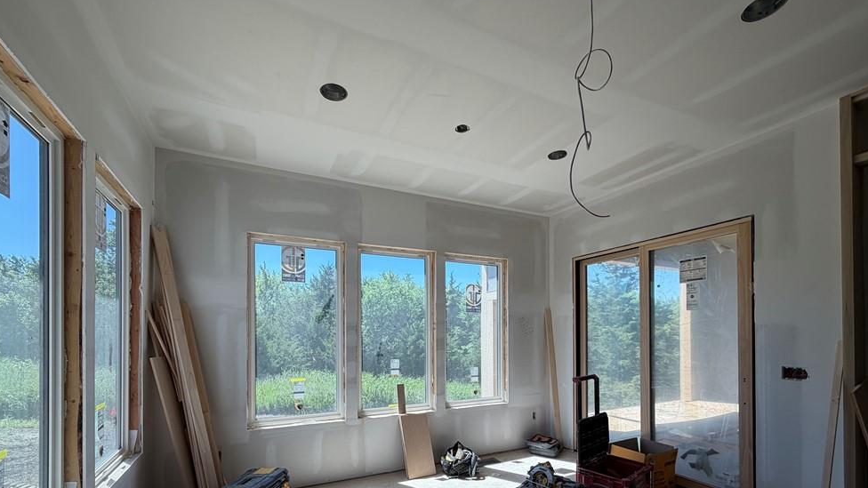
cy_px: 332
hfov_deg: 99.3
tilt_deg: +2.2
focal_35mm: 16
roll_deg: +0.4
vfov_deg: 65.0
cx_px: 422
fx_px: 368
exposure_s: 1/346
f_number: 2.2
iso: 50
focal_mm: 2.22
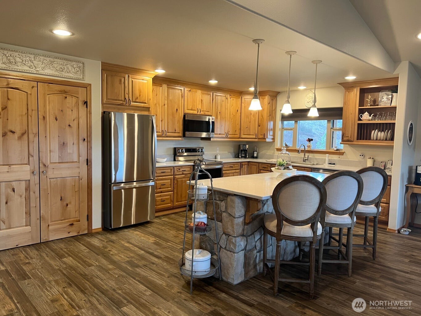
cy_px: 158
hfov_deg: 67.3
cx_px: 210
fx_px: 316
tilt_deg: -4.9
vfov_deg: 53.1
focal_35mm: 26
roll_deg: -1.1
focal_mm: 5.7
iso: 100
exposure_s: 1/60
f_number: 1.5
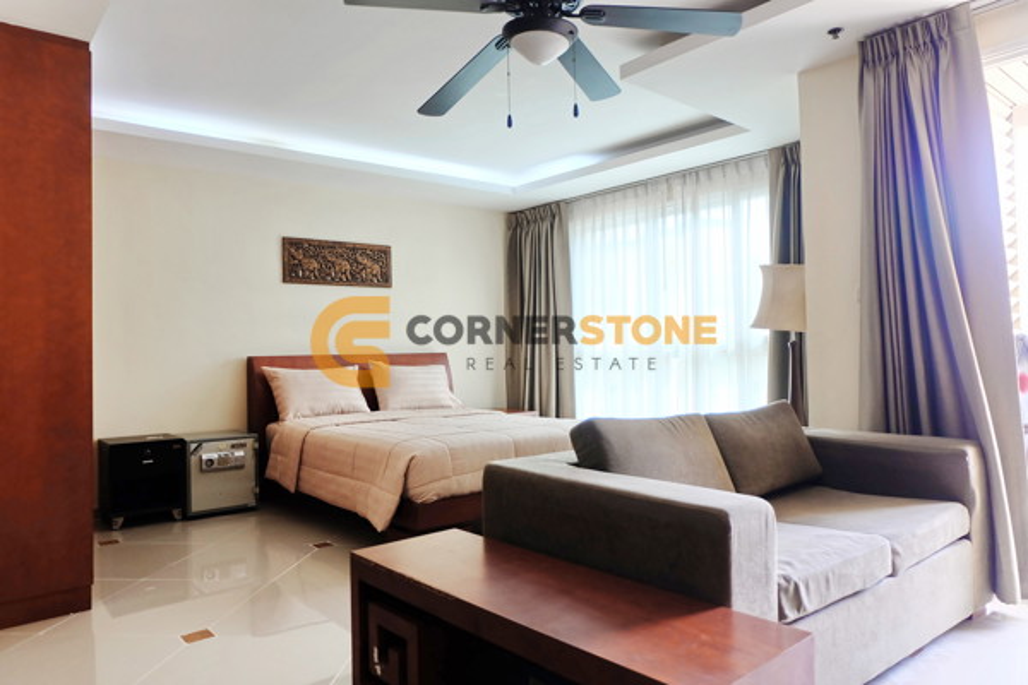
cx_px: 514
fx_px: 685
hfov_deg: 73.7
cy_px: 342
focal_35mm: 24
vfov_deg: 53.1
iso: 400
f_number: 3.5
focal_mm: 16
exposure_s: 1/60
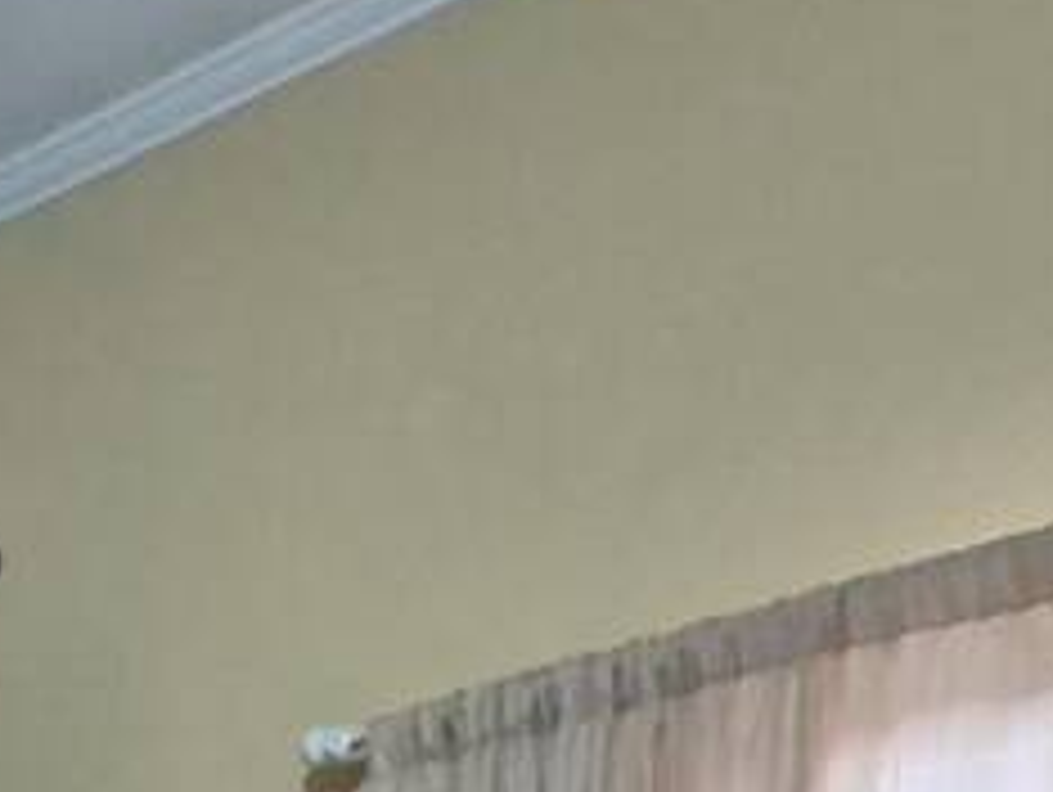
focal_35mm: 80
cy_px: 2074
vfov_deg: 12.7
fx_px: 2436
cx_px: -144
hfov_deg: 22.8
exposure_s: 1/25
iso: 640
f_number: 2.2
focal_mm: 1.74
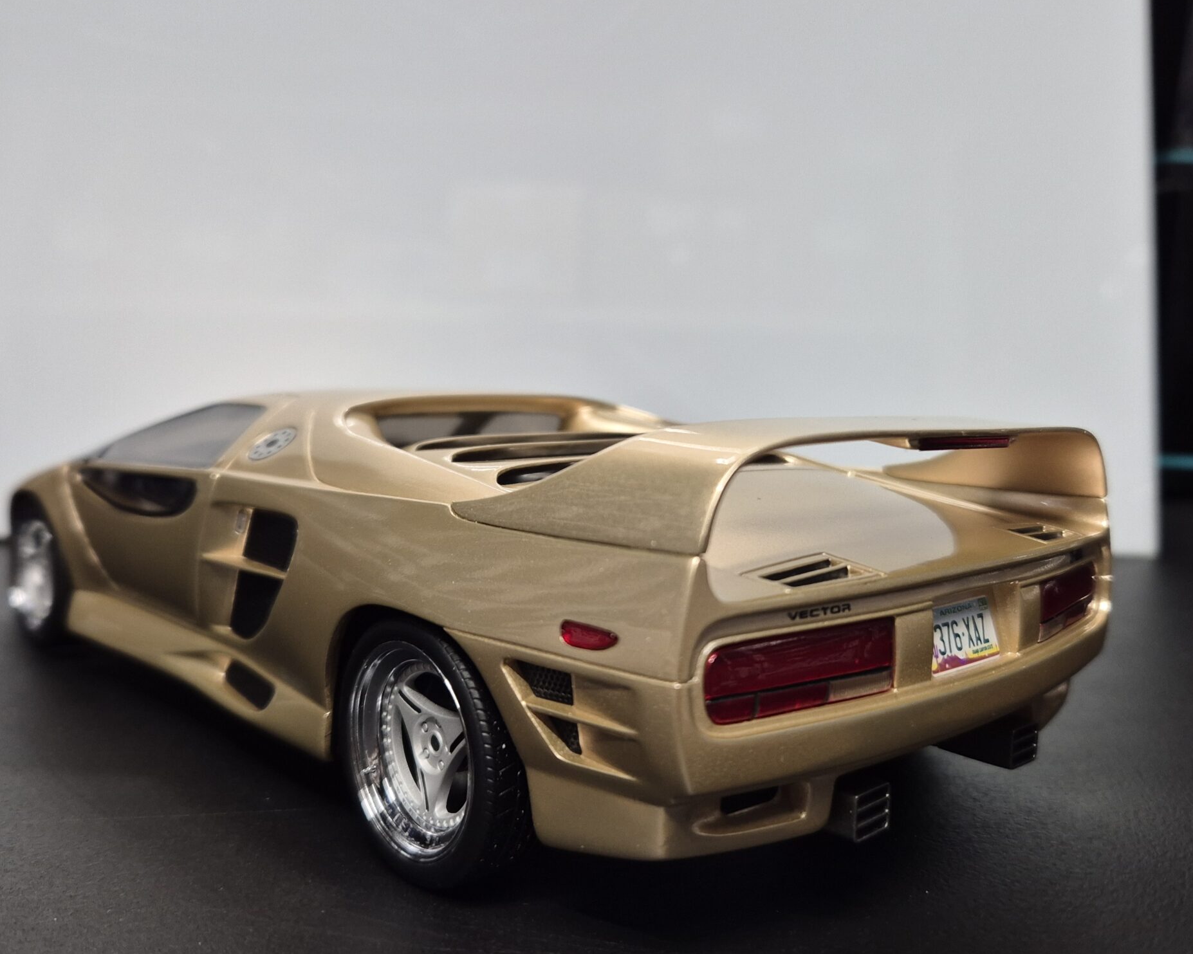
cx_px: 597
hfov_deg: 57.2
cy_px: 446
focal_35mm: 31
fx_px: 1094
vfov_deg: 47.1
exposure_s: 1/100
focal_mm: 5.4
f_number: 1.8
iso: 200
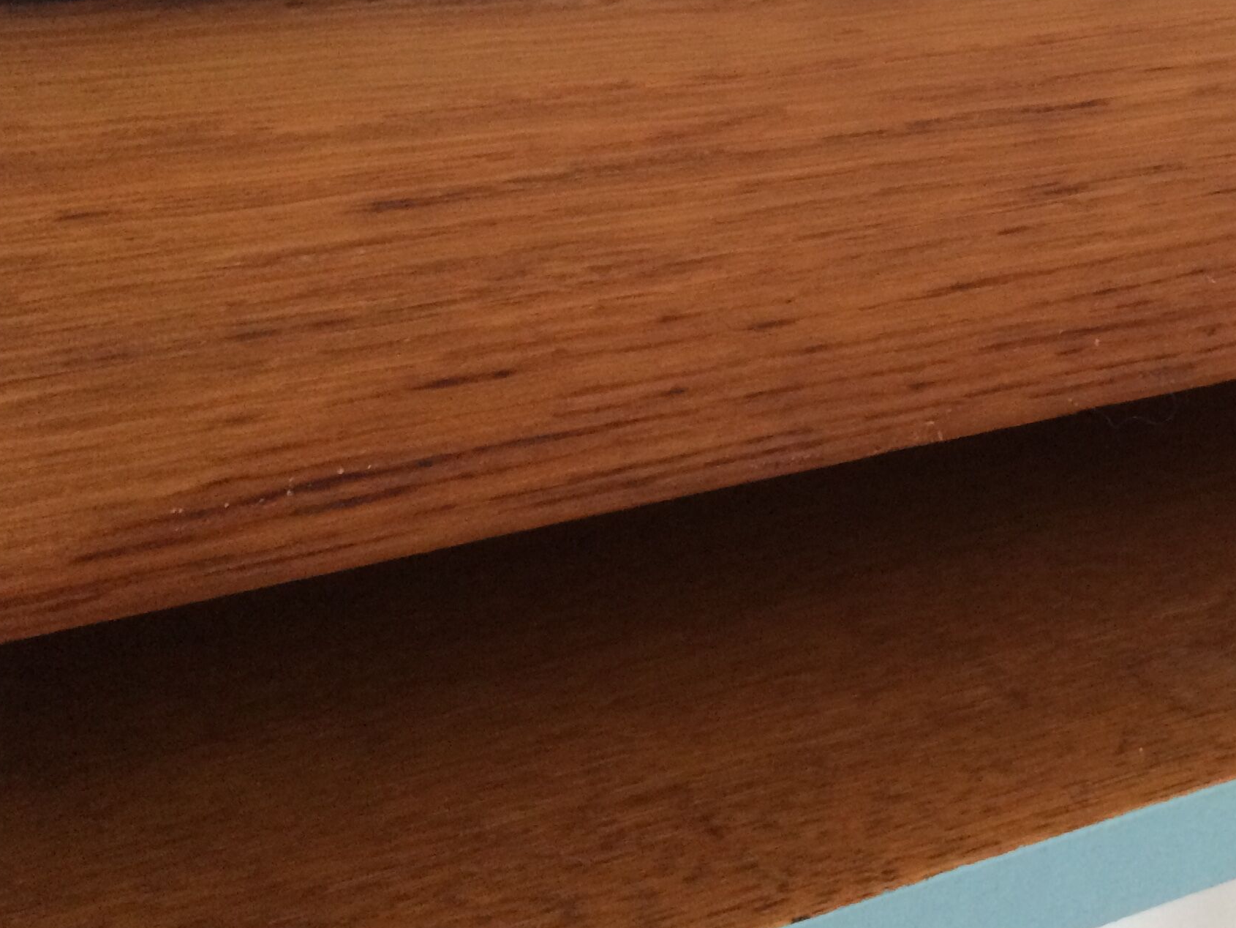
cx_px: 1009
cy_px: 206
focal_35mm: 56
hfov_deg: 33.2
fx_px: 2000
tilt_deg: -15.6
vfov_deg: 25.7
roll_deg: +0.0
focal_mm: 4.15
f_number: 2.2
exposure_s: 1/33
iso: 250
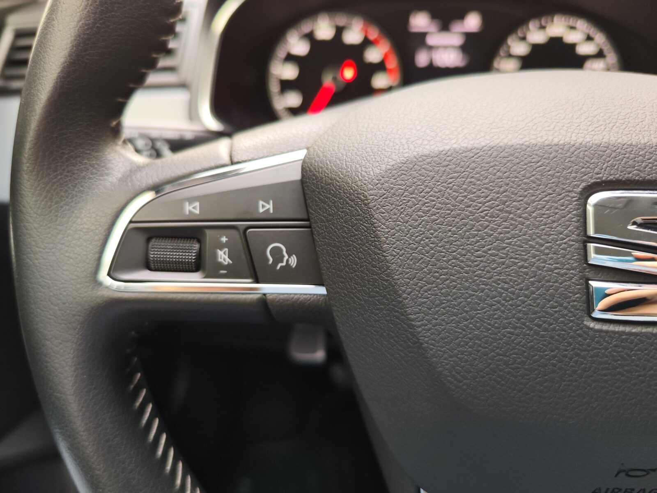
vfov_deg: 58.9
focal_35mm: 23
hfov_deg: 73.9
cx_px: 328
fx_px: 437
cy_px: 246
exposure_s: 1/50
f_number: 1.69
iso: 886
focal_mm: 7.01
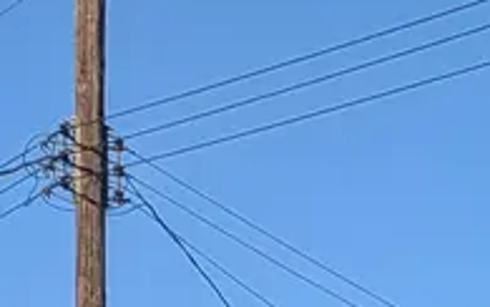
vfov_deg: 5.9
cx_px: 1467
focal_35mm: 183
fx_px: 2445
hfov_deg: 9.2
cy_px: 1306
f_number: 1.7
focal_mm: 4.53
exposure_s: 1/2262
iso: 30
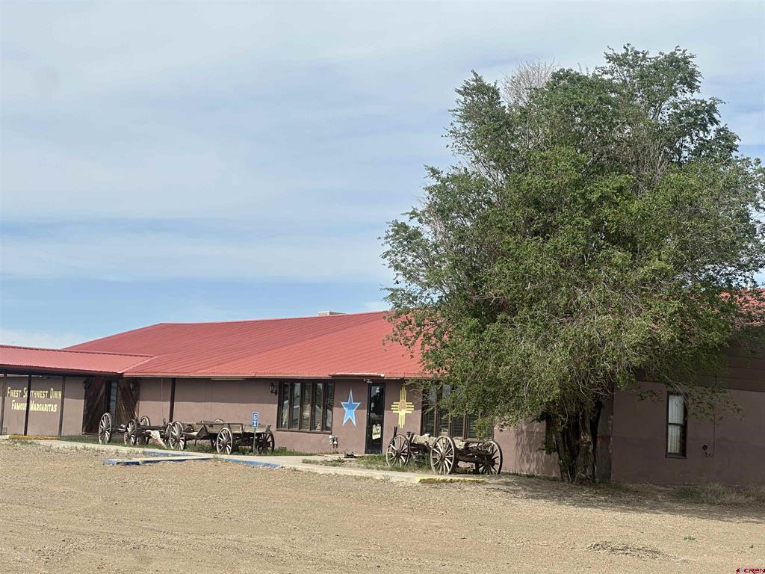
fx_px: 1702
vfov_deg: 19.1
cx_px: 382
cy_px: 287
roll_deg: -2.5
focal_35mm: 77
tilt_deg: +5.2
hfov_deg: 25.3
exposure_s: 1/1064
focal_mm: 9
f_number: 2.8
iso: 32
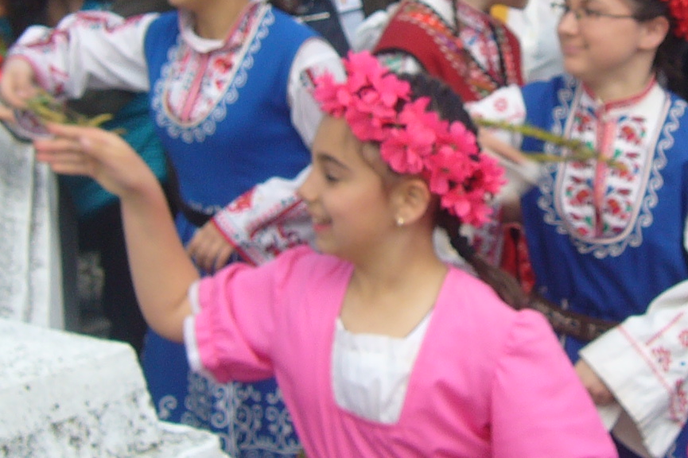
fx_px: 1853
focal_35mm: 97
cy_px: 49
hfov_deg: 20.7
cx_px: 585
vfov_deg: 14.0
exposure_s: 1/160
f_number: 5.6
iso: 64
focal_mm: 5.8
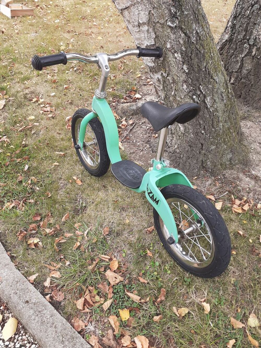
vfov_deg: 65.3
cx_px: 130
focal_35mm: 27
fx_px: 271
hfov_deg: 51.4
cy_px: 174
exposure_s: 1/184
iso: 40
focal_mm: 3.6
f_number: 1.9
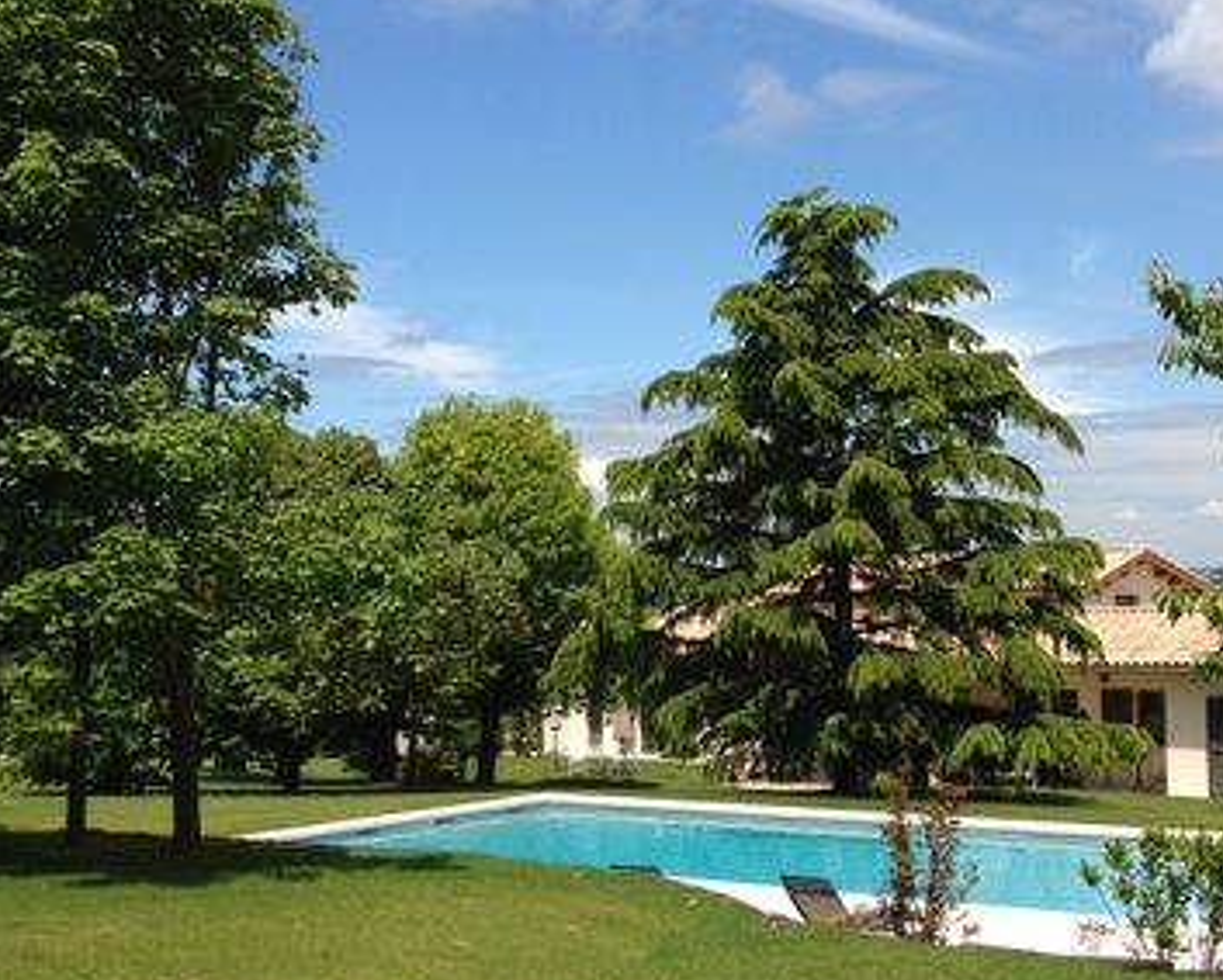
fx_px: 2101
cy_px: 585
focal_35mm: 58
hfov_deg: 32.3
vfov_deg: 26.2
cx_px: 776
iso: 50
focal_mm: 4.28
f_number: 2.4
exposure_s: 1/1905
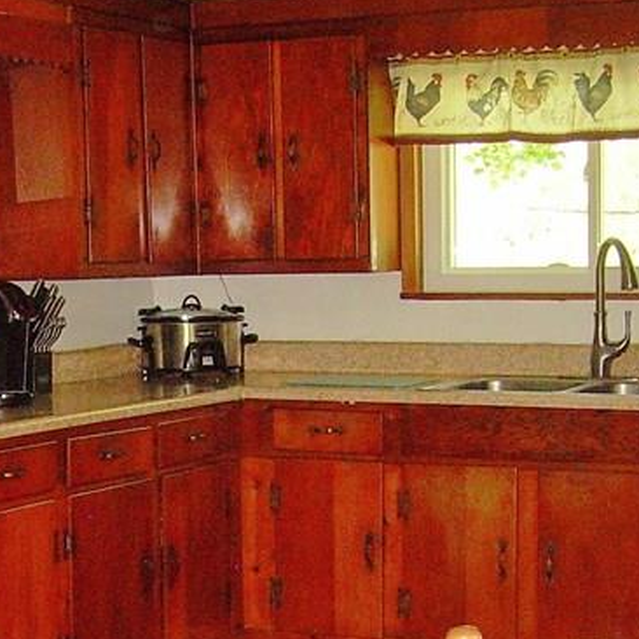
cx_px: 175
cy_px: 618
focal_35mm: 94
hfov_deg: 18.4
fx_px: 1963
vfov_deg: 18.1
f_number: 2.8
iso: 200
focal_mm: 6.3
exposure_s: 1/60
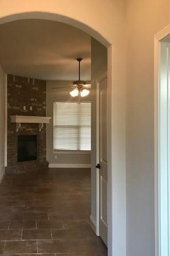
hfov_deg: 32.0
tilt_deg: +0.4
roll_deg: -0.6
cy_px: 125
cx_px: 43
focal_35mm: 41
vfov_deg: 47.4
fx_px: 291
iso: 40
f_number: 1.8
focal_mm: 3.99
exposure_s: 1/20
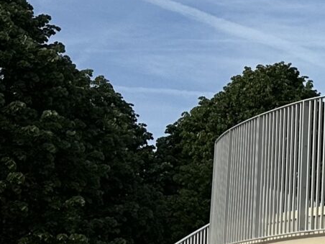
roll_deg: -0.2
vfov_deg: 10.9
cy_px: 200
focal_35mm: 136
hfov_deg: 11.3
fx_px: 1277
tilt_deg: +6.3
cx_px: 850
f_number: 1.78
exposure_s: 1/5525
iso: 80
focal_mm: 6.86
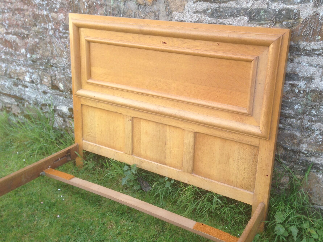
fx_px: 355
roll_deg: -0.1
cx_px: 186
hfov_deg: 48.8
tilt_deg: -21.7
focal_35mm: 38
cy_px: 115
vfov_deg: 37.7
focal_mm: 4.12
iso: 50
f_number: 2.4
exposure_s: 1/168
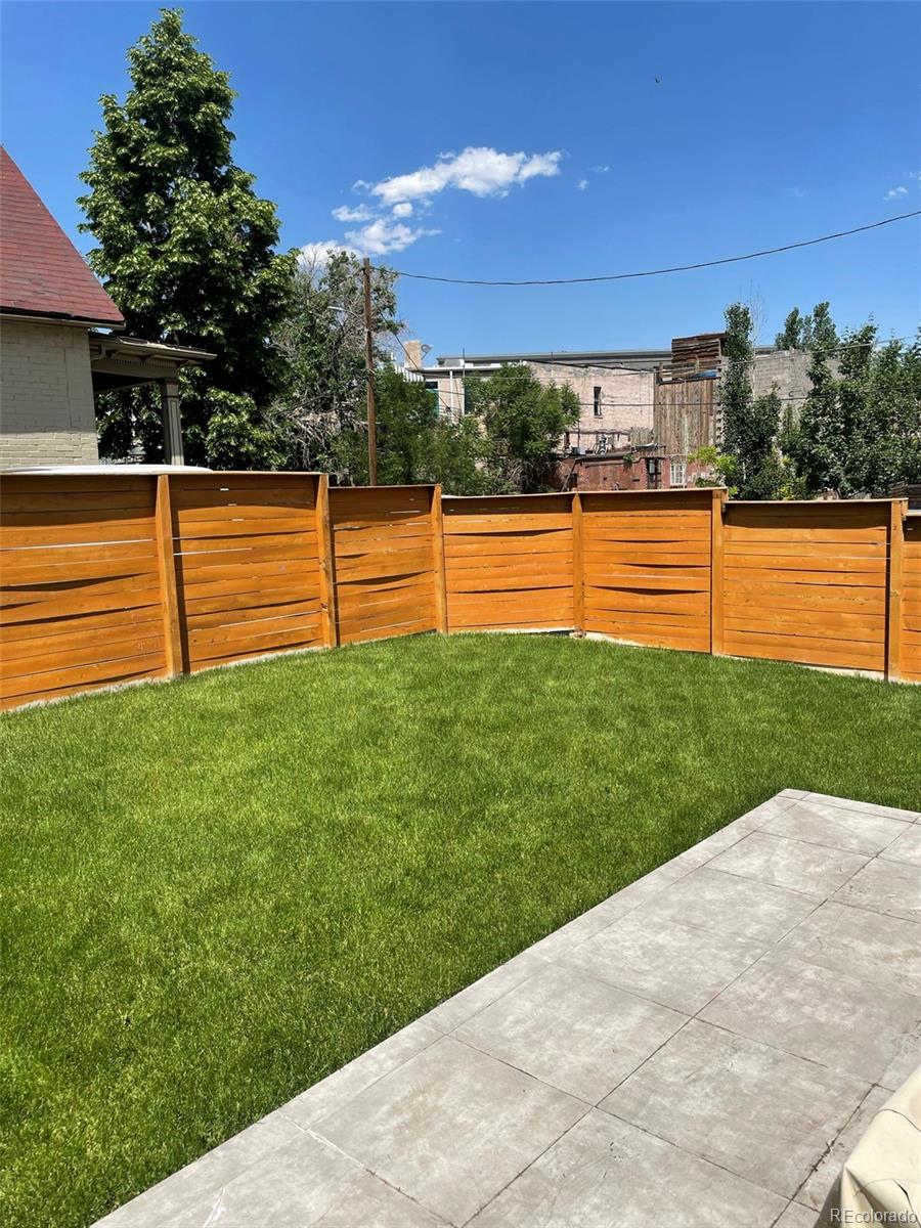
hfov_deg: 53.1
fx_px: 922
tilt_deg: -6.8
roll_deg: +1.9
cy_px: 614
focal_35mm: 26
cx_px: 460
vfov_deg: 67.3
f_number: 1.6
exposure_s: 1/3300
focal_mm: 4.2
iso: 32
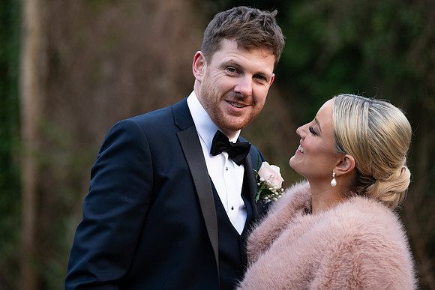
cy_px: 145
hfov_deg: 15.2
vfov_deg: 10.2
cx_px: 218
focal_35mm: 135
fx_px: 1632
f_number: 3.5
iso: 200
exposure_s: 1/160
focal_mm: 135
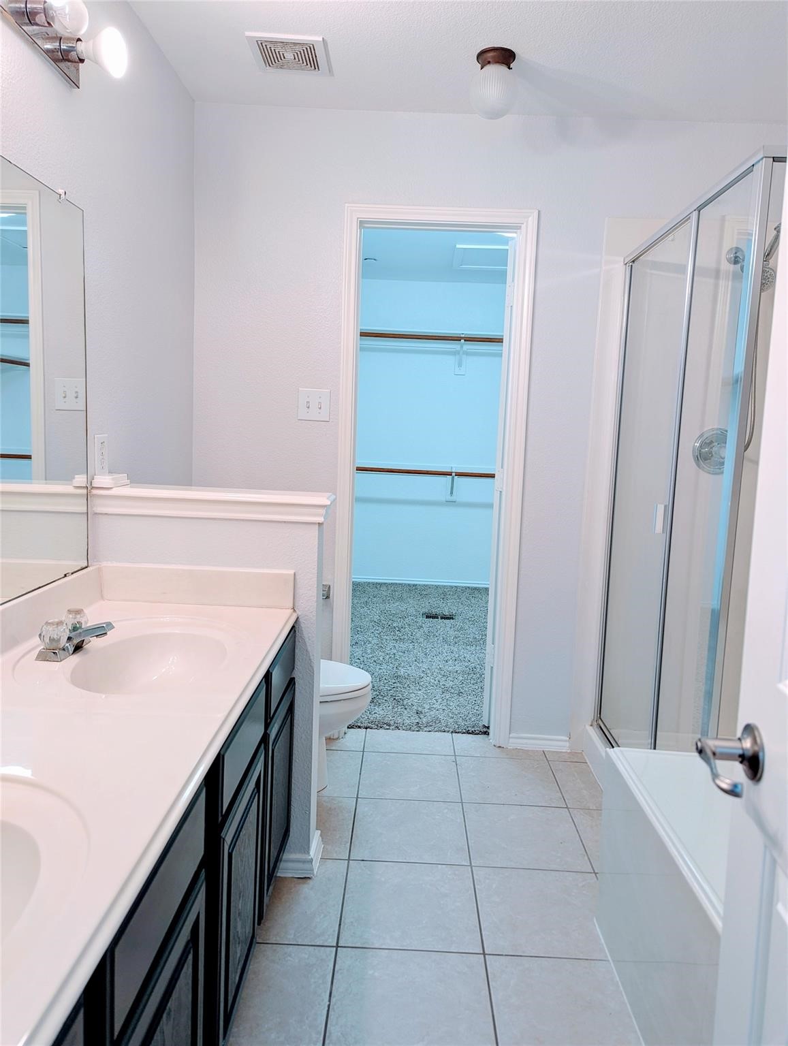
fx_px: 726
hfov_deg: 56.9
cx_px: 394
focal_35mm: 24
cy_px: 523
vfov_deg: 71.5
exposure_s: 1/40
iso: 51
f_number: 1.85
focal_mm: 6.81
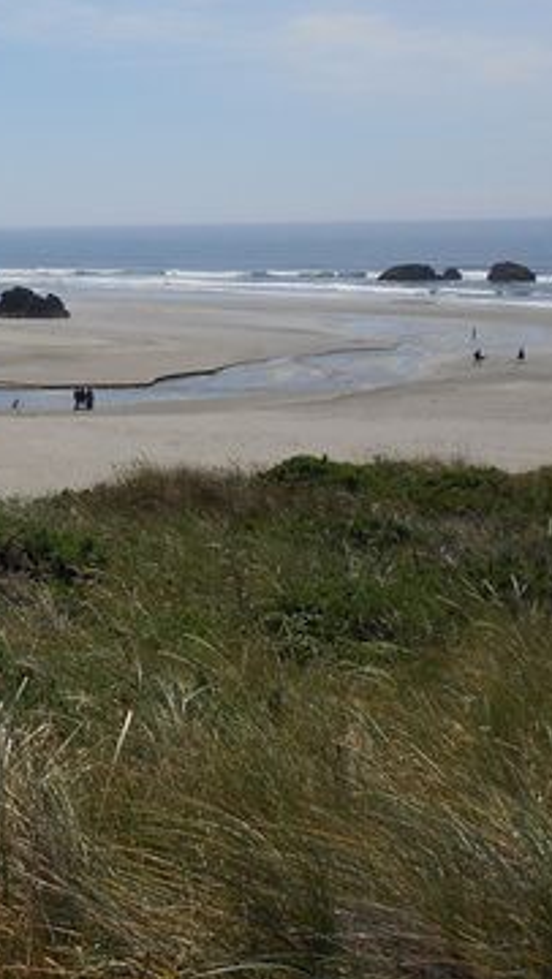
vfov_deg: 35.9
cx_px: -227
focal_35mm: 57
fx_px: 1480
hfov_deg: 19.0
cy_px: 269
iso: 80
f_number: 8
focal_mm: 4.6
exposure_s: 1/400
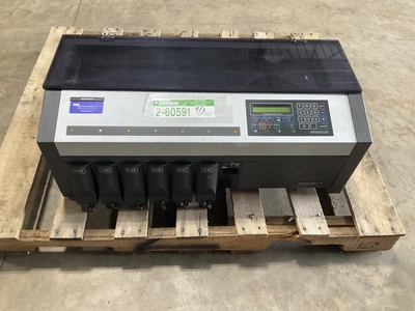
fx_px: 348
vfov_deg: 48.2
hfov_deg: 61.7
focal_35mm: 29
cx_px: 208
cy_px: 156
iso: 125
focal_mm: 3
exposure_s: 1/60
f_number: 1.8
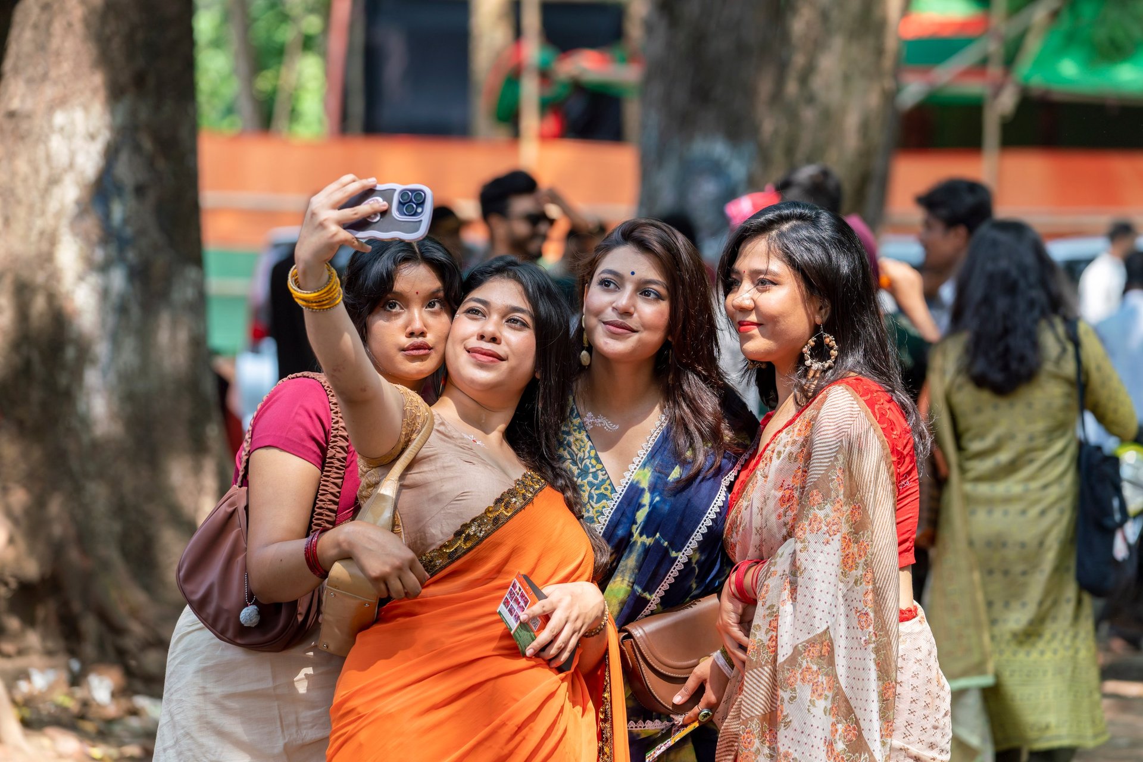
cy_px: 381
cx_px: 572
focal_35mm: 137
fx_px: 4349
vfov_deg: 10.0
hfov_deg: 15.0
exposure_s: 1/160
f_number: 4
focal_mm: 137
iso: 100
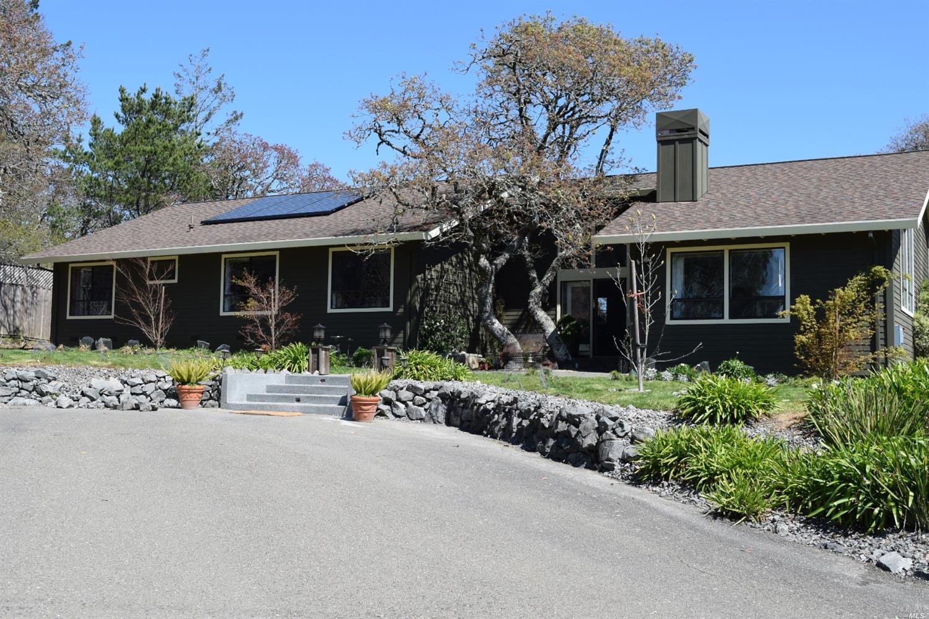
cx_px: 464
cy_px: 310
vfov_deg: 31.9
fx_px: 1084
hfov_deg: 46.4
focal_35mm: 42
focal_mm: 28
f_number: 10
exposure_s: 1/400
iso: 200
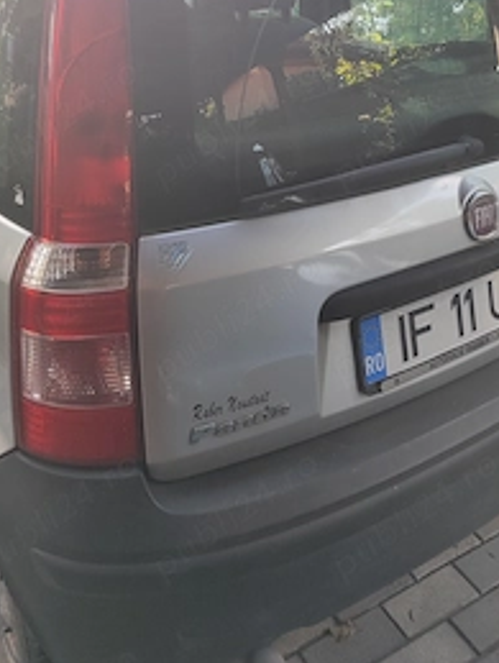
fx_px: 709
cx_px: 325
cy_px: 166
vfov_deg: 48.2
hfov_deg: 38.4
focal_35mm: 37
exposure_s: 1/100
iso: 55
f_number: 1.89
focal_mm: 5.89
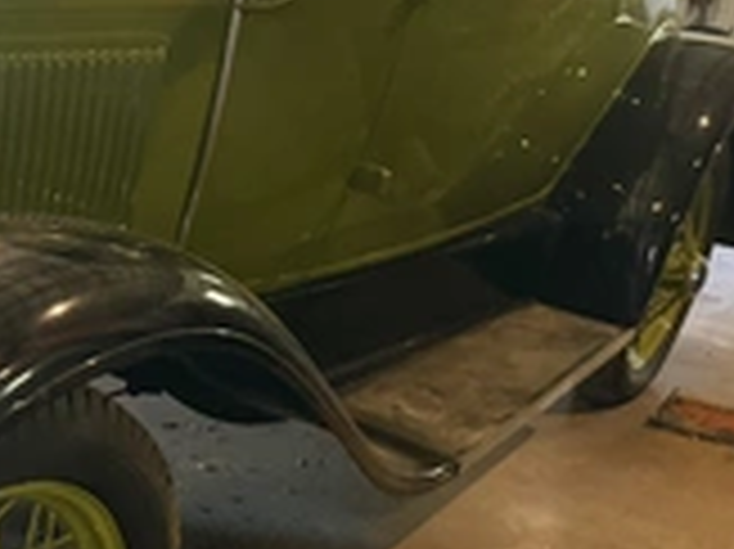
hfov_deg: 29.3
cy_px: 342
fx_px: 1250
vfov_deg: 24.7
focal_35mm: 59
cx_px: -90
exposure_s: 1/40
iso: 800
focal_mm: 6.76
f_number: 1.78
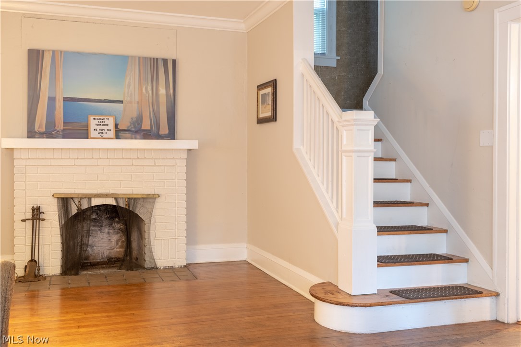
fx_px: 463
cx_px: 260
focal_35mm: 32
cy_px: 174
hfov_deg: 58.7
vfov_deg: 41.1
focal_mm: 32
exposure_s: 1/5
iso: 640
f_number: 7.1
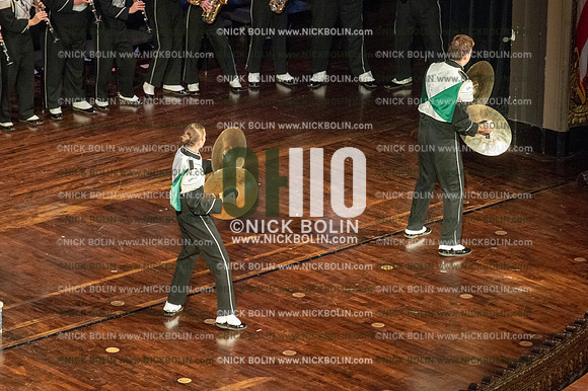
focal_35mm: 210
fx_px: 3428
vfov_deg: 6.5
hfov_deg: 9.8
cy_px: 196
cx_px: 294
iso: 8000
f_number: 5.6
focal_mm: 210
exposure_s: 1/200
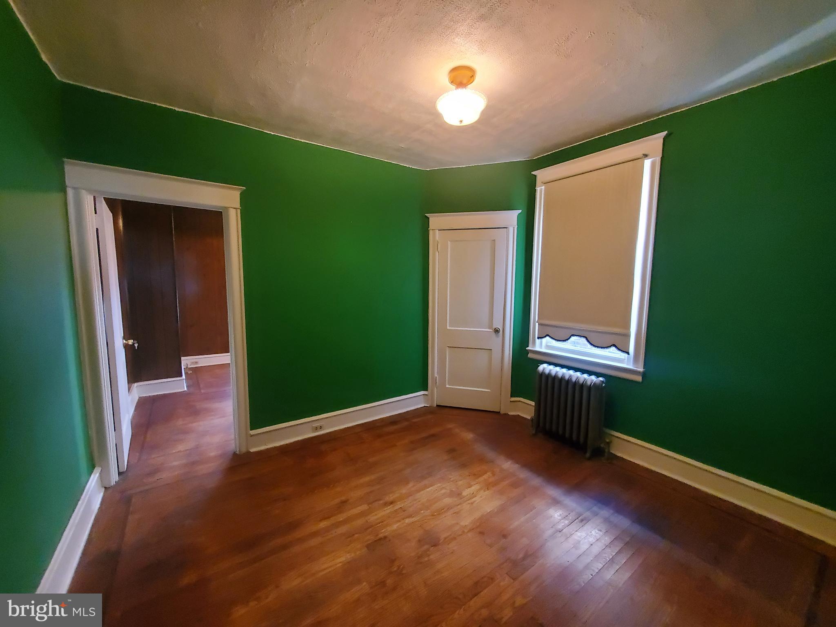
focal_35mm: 13
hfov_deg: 106.2
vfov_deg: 89.9
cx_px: 418
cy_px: 314
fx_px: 314
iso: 800
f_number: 2.2
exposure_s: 1/24
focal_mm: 1.8
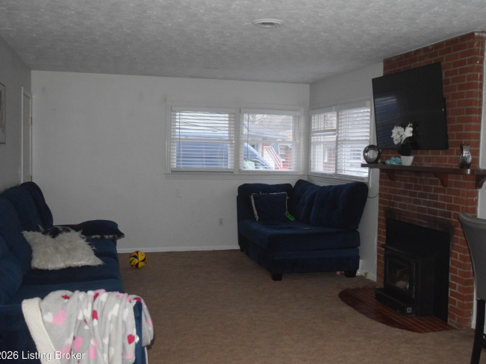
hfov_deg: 45.2
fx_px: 583
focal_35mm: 42
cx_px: 267
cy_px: 186
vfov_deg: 34.7
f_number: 4
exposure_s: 1/60
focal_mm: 25
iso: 3200
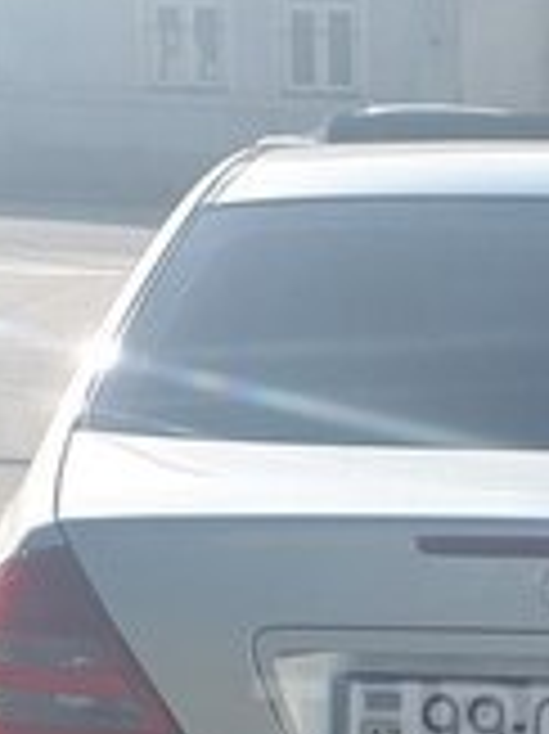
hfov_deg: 17.4
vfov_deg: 22.9
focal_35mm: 82
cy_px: 729
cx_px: 598
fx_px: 1736
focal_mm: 3.6
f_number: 1.9
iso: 40
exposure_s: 1/929
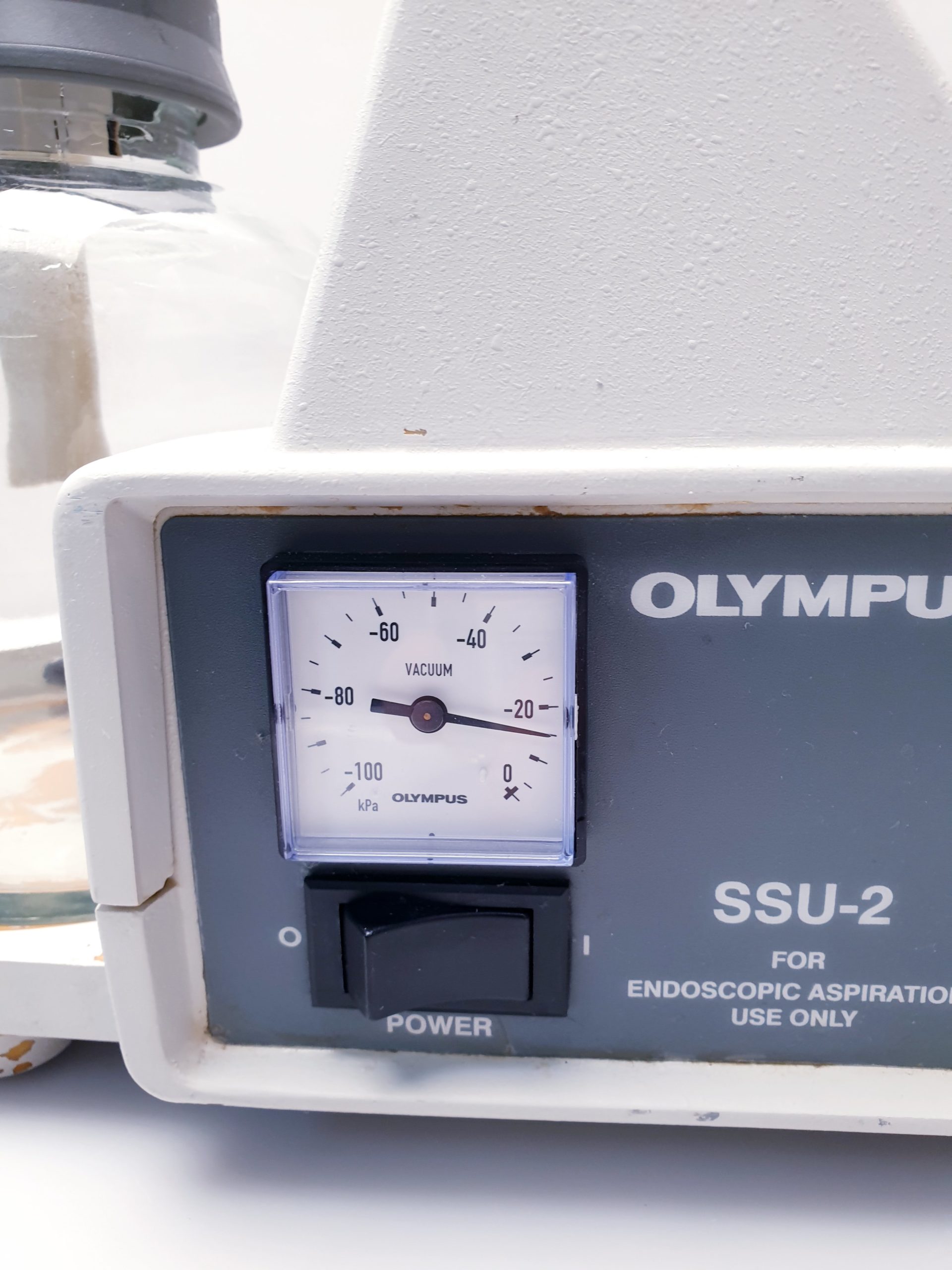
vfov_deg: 67.3
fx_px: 953
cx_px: 476
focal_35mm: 26
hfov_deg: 53.1
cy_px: 635
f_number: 2.4
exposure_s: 1/50
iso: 80
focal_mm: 4.3
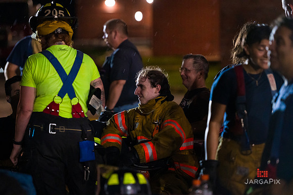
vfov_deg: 8.8
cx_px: 146
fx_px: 1261
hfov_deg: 13.3
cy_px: 98
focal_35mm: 155
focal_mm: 155
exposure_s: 1/200
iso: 12800
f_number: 3.2
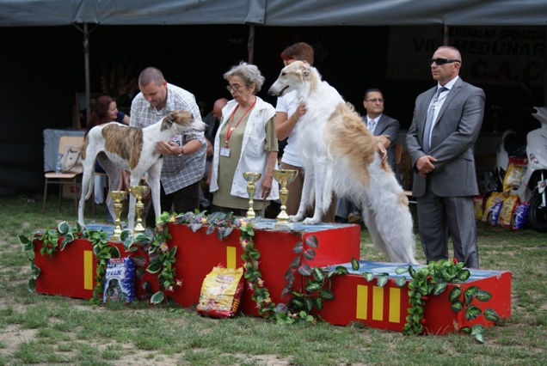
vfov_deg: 13.1
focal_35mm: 105
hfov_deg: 19.4
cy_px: 183
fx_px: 1598
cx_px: 274
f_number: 4
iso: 320
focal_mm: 70
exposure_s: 1/125
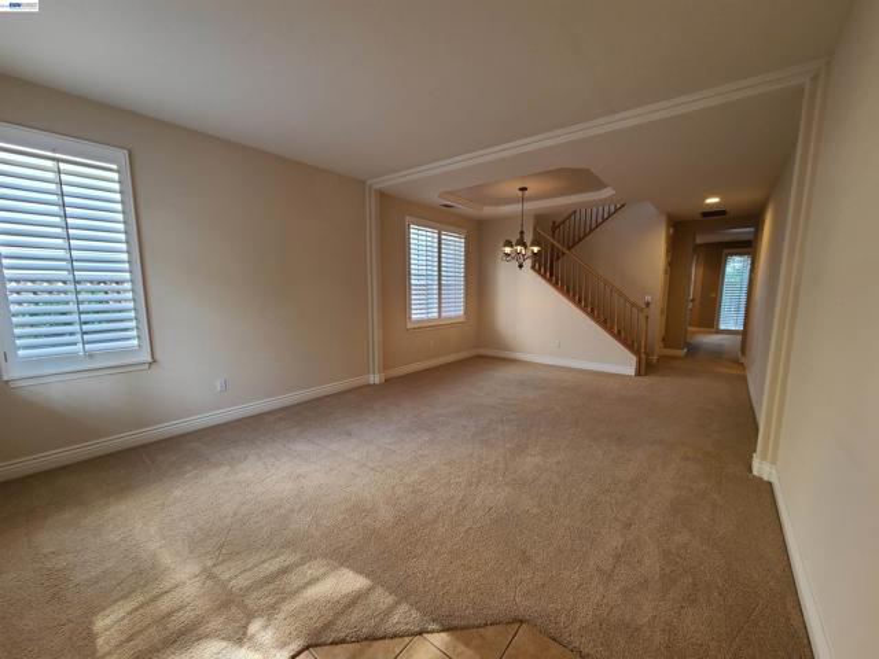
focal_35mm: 13
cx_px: 440
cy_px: 330
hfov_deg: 106.2
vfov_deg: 89.9
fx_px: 330
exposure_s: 1/59
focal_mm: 2.2
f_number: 2.2
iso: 160
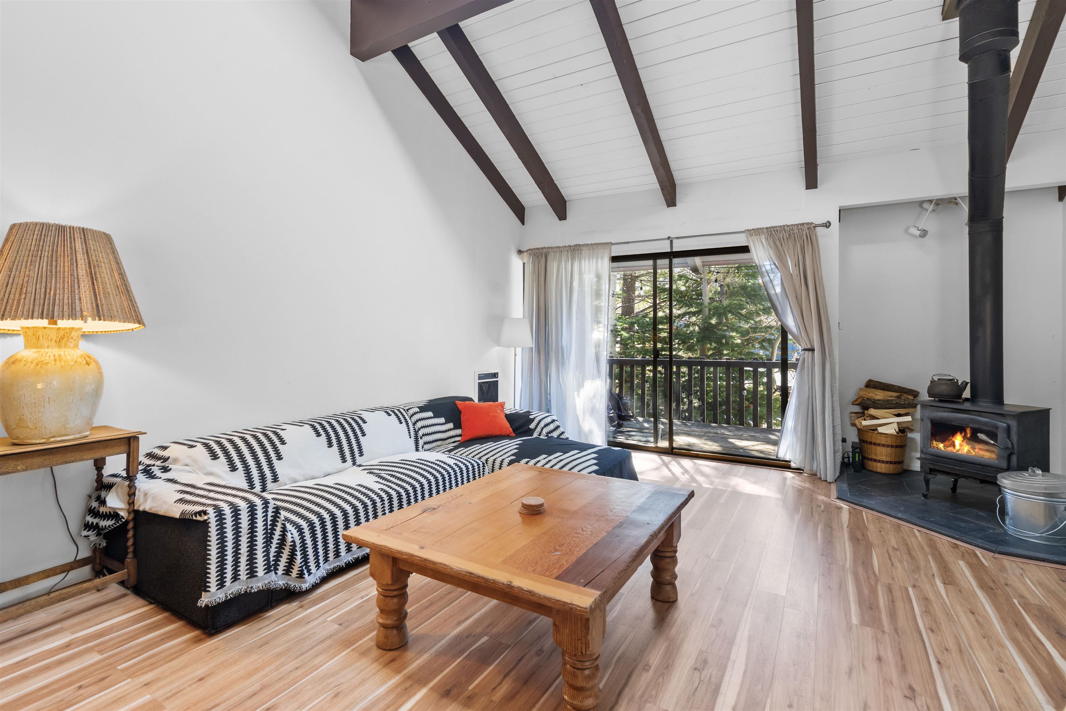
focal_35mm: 16
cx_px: 533
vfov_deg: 73.7
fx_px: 474
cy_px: 356
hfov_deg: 96.7
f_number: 8
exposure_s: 1
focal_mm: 16
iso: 400
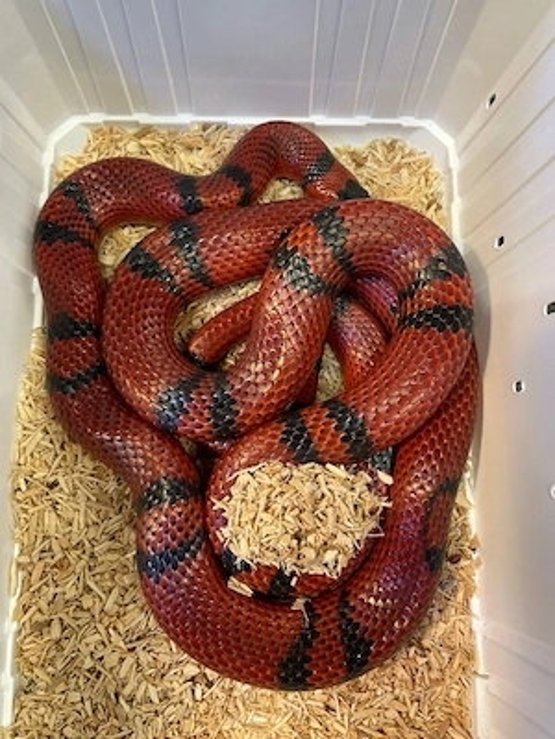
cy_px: 370
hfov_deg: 53.1
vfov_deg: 67.3
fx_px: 556
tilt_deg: -82.2
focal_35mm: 26
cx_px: 278
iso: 200
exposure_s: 1/50
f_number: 1.6
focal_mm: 4.2
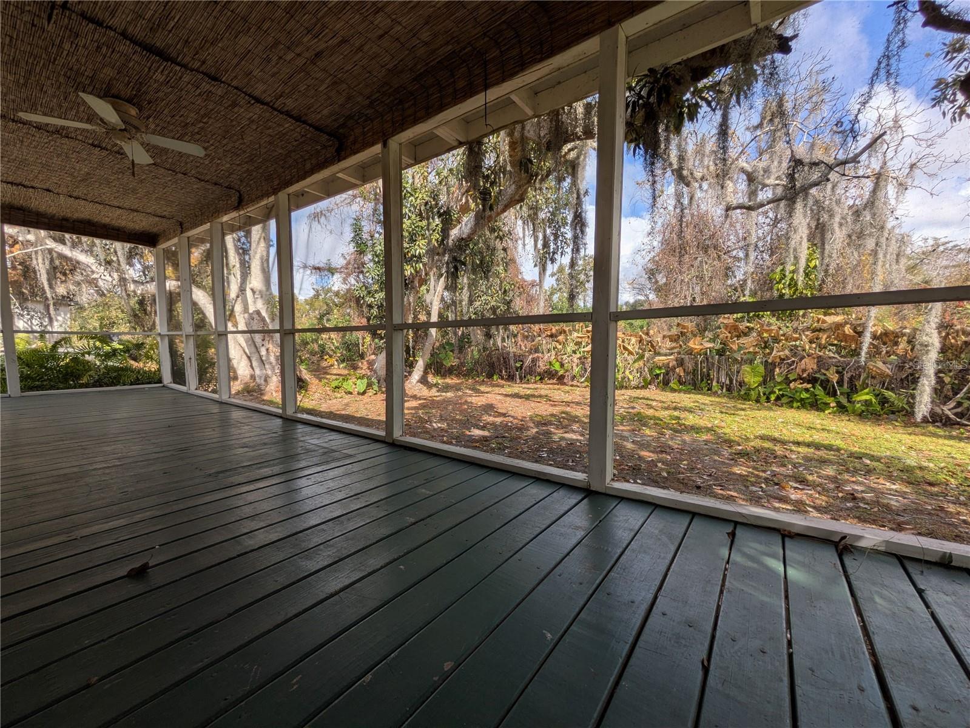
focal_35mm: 14
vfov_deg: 85.7
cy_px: 364
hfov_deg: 102.1
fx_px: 392
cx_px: 485
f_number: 2.2
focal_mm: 1.83
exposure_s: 1/668
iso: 41
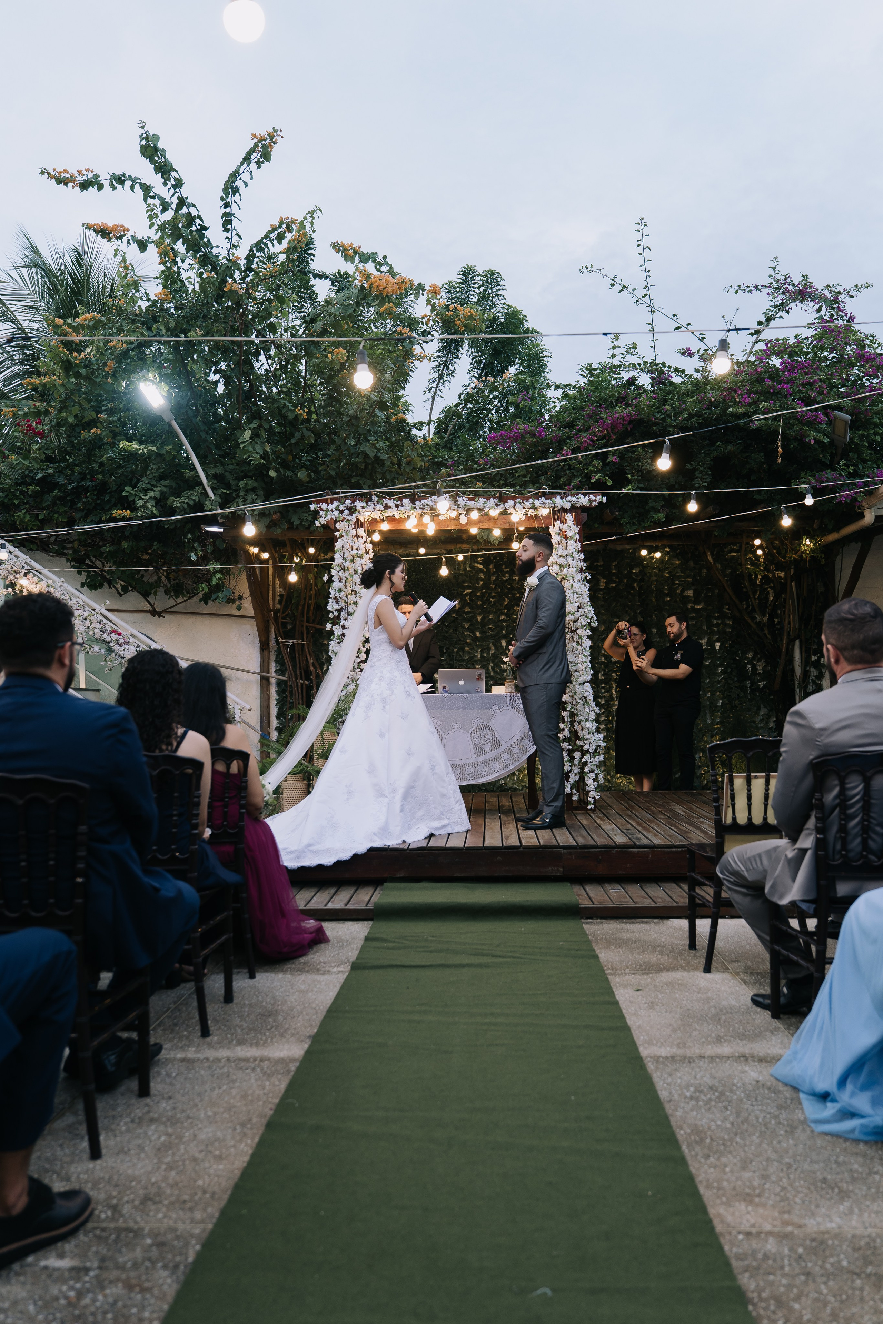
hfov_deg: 45.0
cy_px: 662
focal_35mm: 29
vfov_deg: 63.7
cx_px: 442
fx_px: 1067
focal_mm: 28
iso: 500
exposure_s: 1/125
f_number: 2.8
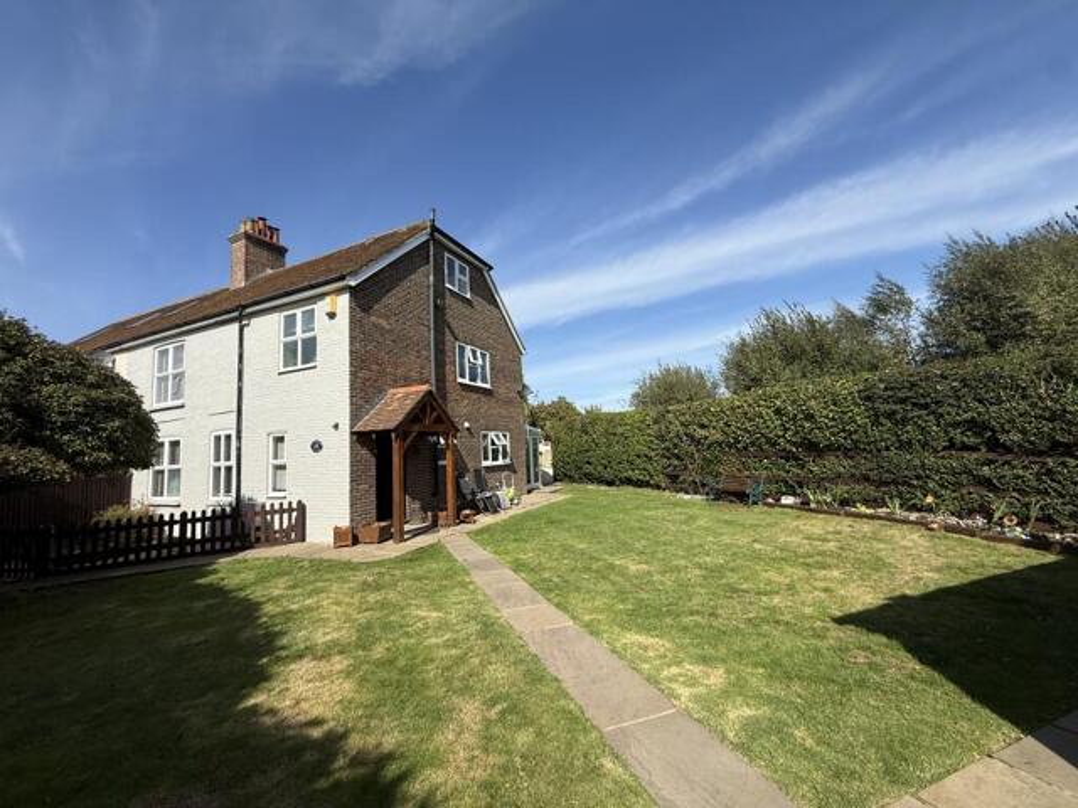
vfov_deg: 85.7
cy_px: 404
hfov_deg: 102.1
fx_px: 436
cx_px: 539
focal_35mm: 14
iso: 50
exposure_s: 1/2320
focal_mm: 2.22
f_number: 2.2
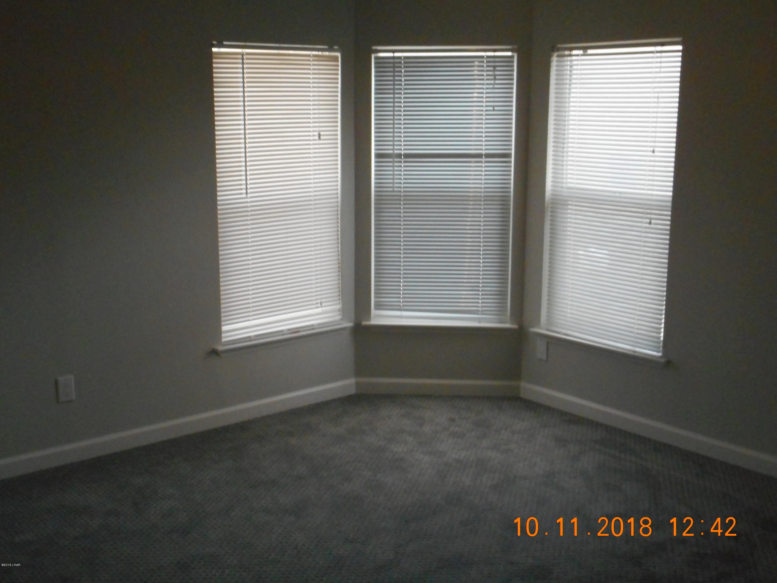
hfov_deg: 42.9
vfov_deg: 32.9
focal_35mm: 44
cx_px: 388
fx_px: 988
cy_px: 292
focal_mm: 7.9
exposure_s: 1/100
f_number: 4.7
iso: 800
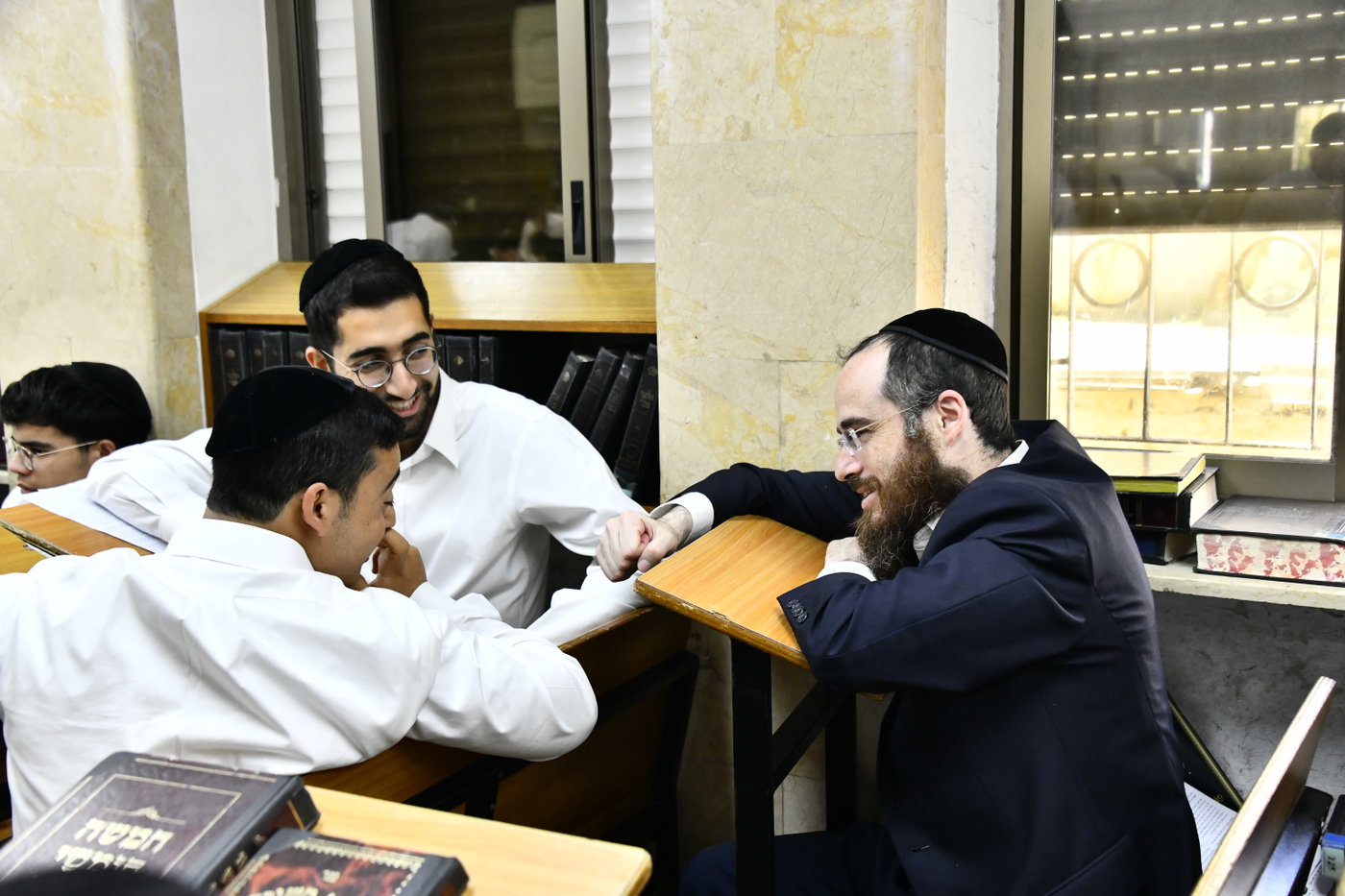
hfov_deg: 46.4
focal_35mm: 42
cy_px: 448
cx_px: 672
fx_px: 1569
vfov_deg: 31.9
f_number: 5.6
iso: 2500
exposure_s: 1/250
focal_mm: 42
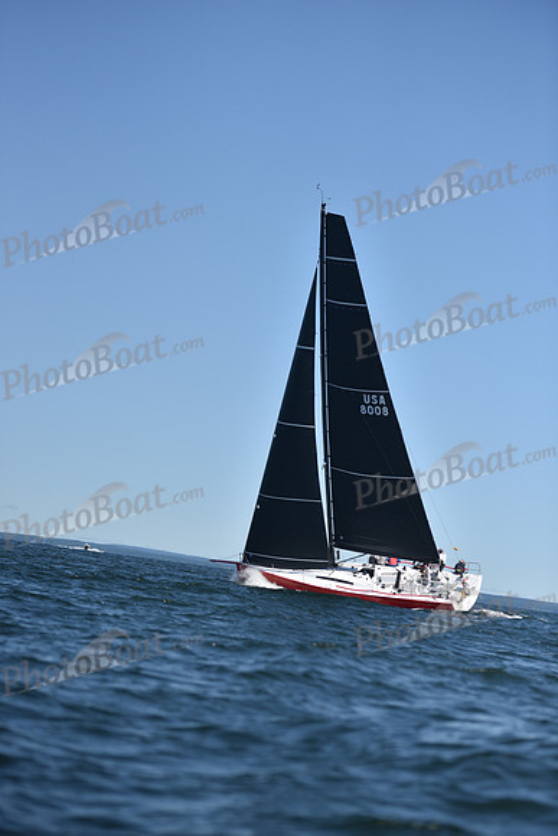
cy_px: 418
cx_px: 279
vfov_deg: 22.6
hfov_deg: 15.2
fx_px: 2091
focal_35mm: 90
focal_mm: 90
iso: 250
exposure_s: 1/8000
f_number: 3.2
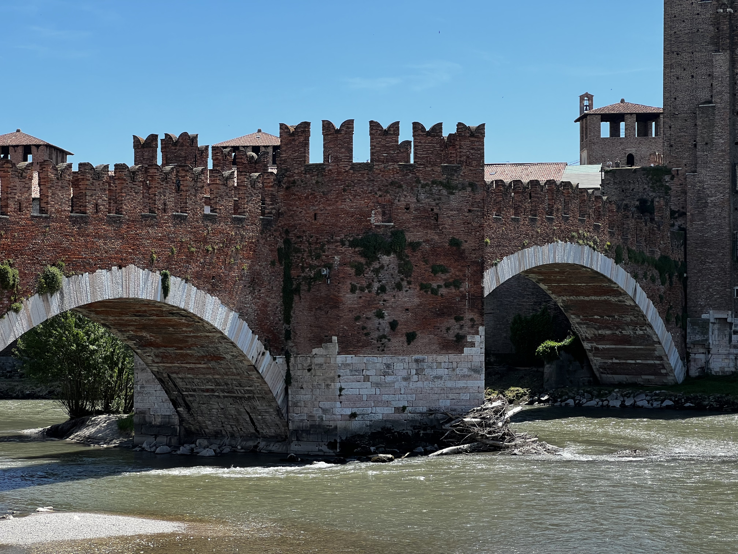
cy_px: 277
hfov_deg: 25.3
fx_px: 1642
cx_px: 369
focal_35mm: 77
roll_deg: +0.6
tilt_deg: +2.6
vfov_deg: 19.1
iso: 32
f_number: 2.8
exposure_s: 1/713
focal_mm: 9
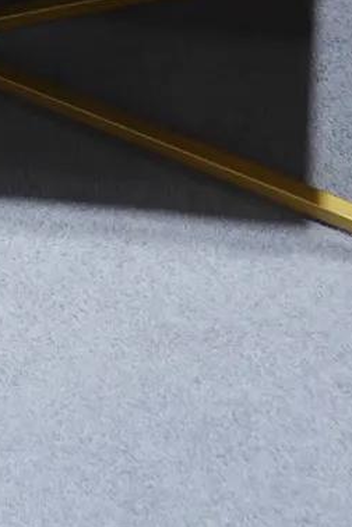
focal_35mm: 107
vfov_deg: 18.7
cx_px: -108
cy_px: 18
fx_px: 1569
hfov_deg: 12.4
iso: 800
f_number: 4.1
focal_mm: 19
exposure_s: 1/60
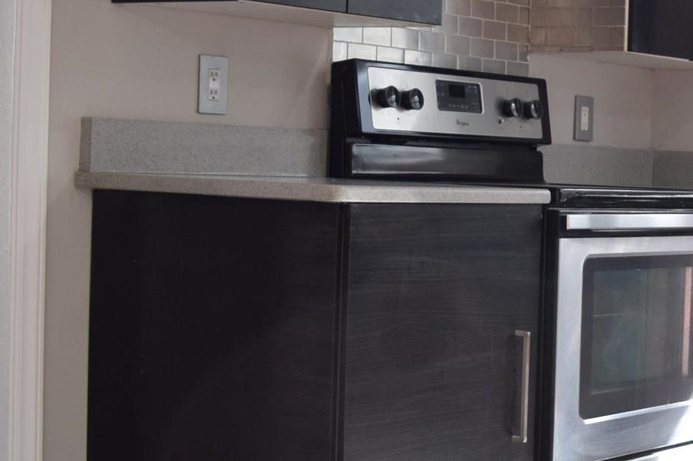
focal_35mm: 90
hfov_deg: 20.0
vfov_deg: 15.2
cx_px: 990
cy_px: 218
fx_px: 1732
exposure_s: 1/60
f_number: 4.5
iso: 400
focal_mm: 18
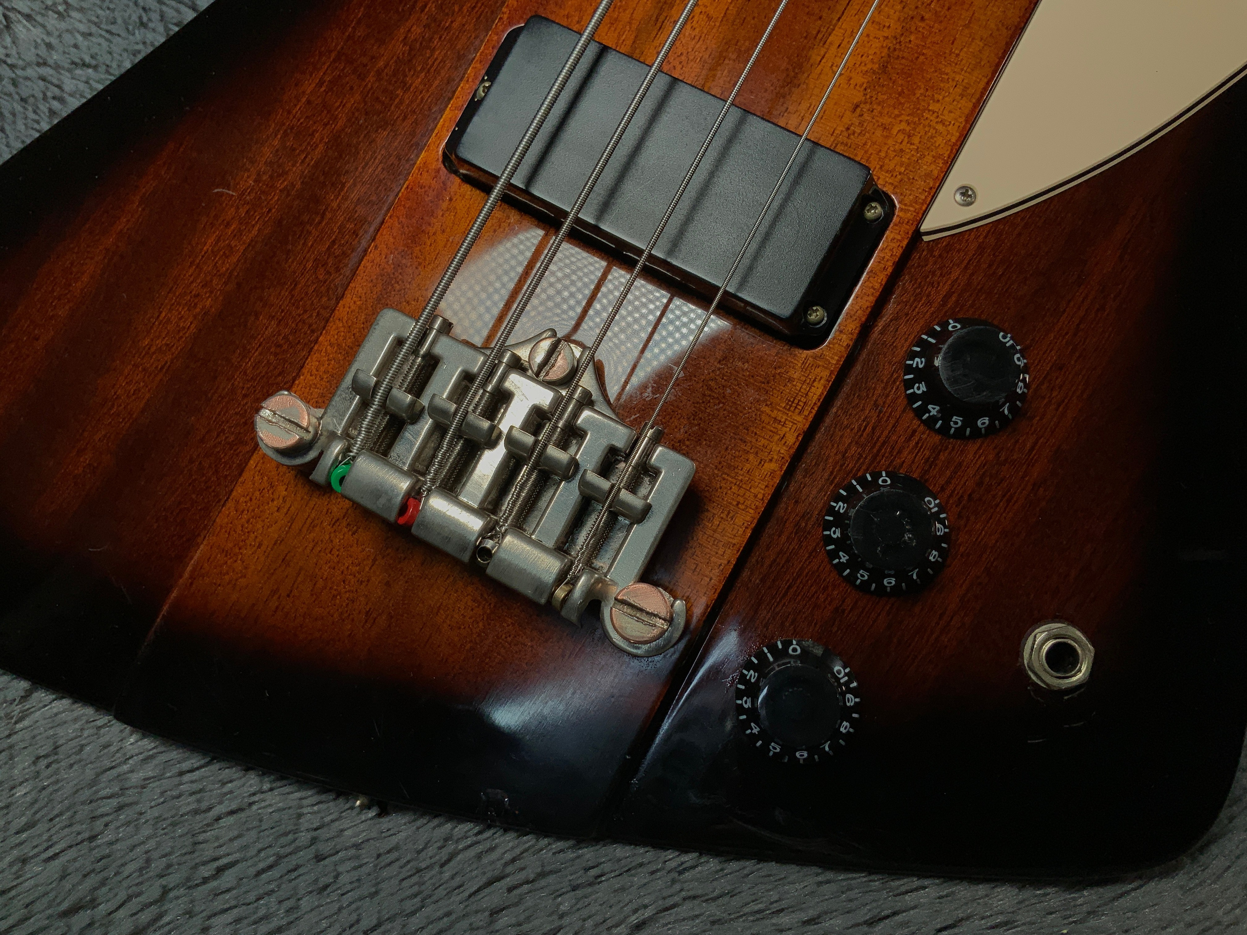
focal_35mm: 29
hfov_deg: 61.7
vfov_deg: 48.2
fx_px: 1045
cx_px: 624
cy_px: 468
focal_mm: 3
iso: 20
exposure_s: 1/312
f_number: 1.8
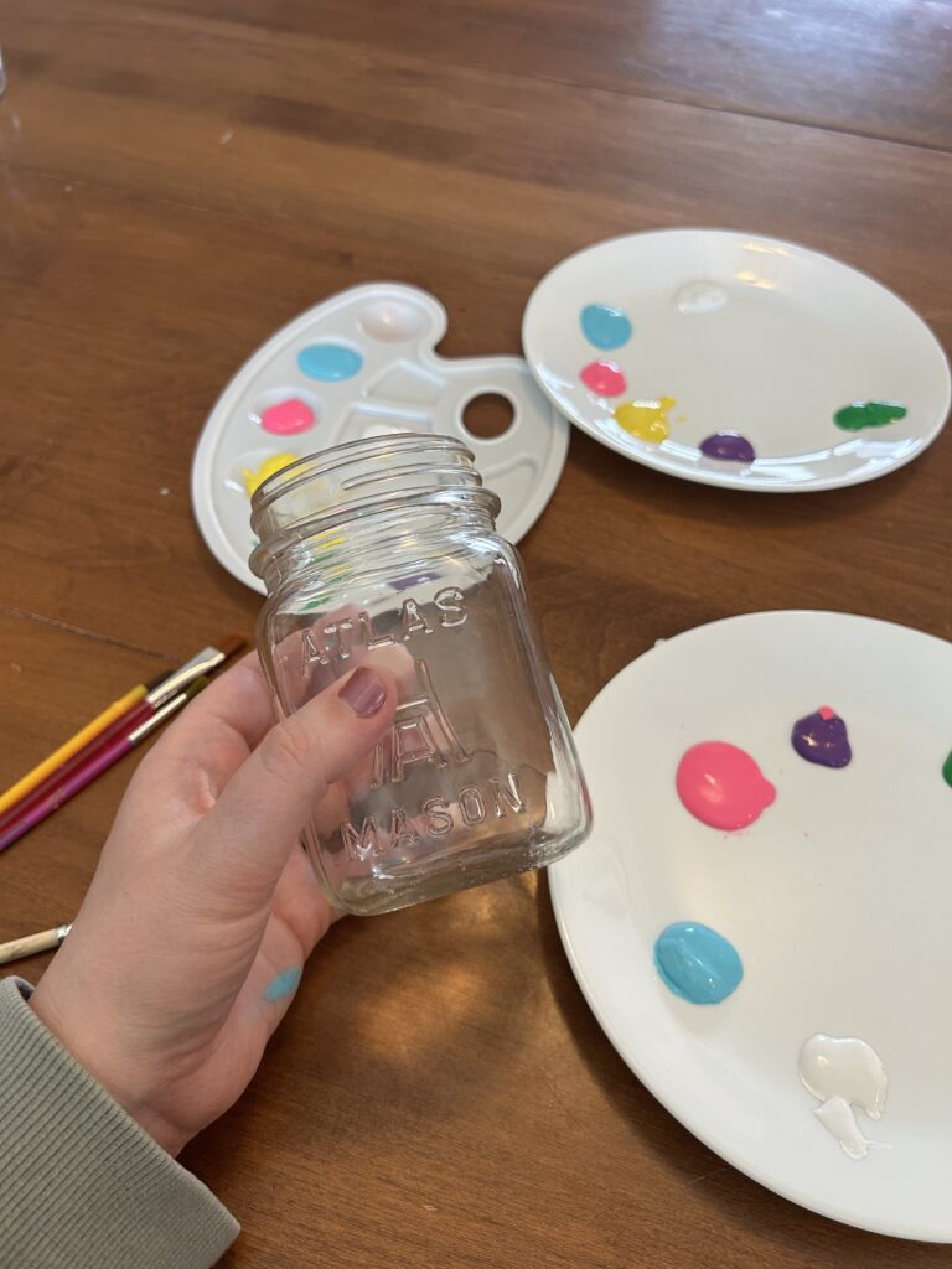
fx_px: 953
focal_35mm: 26
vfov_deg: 67.3
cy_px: 634
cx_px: 476
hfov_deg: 53.1
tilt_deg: -51.8
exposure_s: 1/120
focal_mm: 5.7
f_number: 1.5
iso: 100
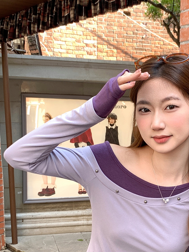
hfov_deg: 29.9
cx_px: 137
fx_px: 349
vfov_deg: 38.8
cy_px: 184
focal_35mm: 48
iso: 25
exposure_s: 1/121
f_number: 1.8
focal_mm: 4.25
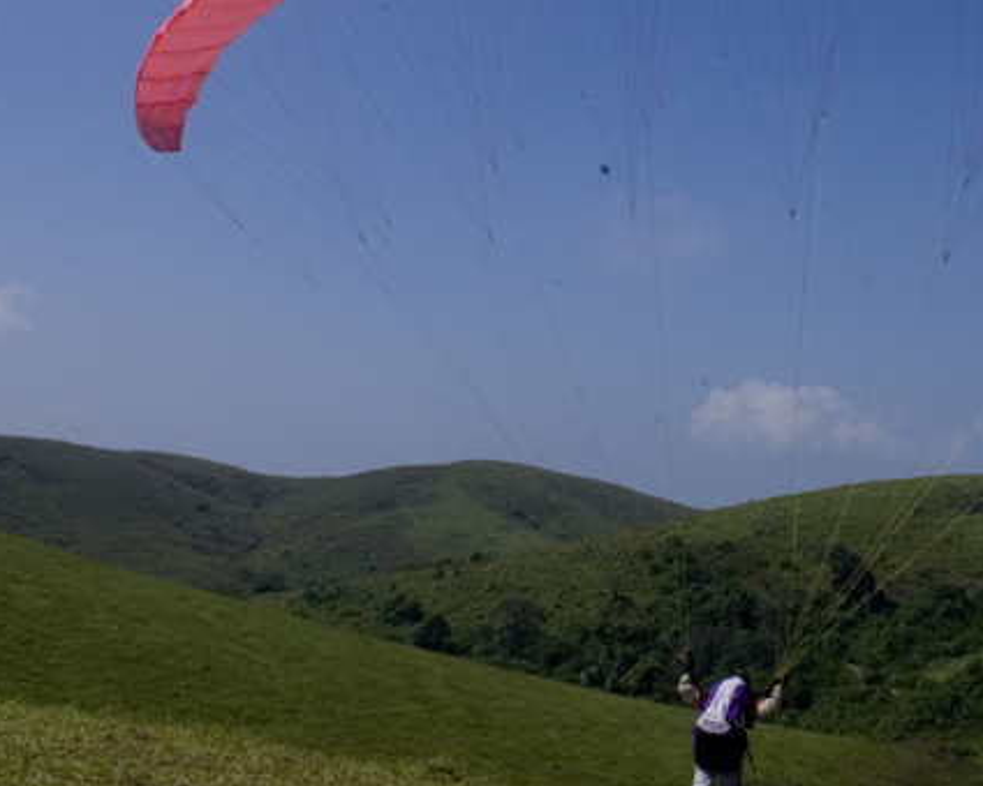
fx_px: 1542
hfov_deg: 34.4
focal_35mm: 53
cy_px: 317
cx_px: 766
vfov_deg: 28.5
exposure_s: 1/750
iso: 320
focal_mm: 20
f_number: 14
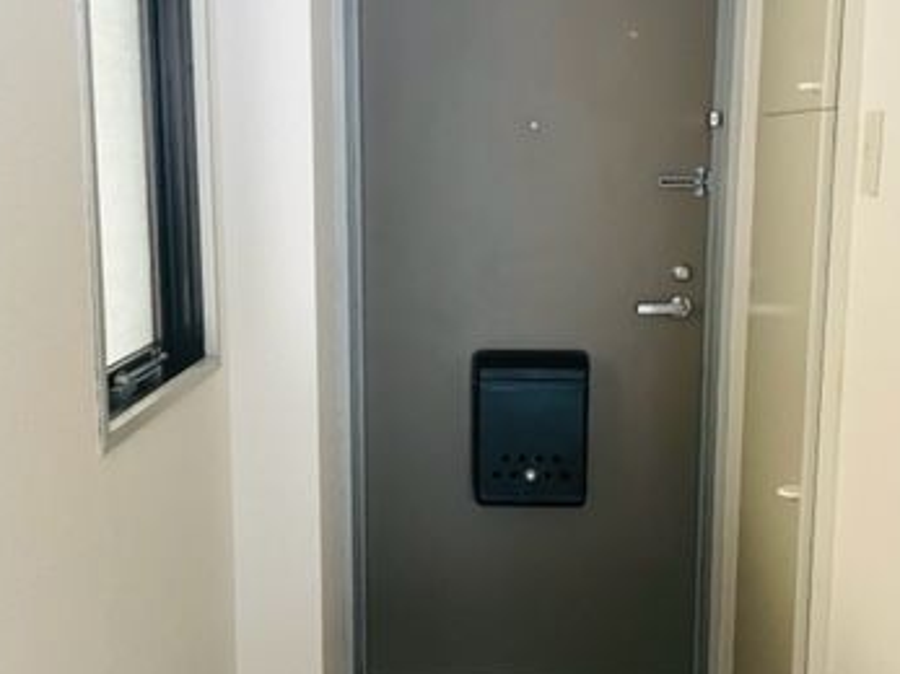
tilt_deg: -9.7
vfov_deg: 30.2
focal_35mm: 48
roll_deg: +0.1
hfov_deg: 39.7
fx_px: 1248
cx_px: 431
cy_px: 391
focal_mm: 4.2
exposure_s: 1/42
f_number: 1.6
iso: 500
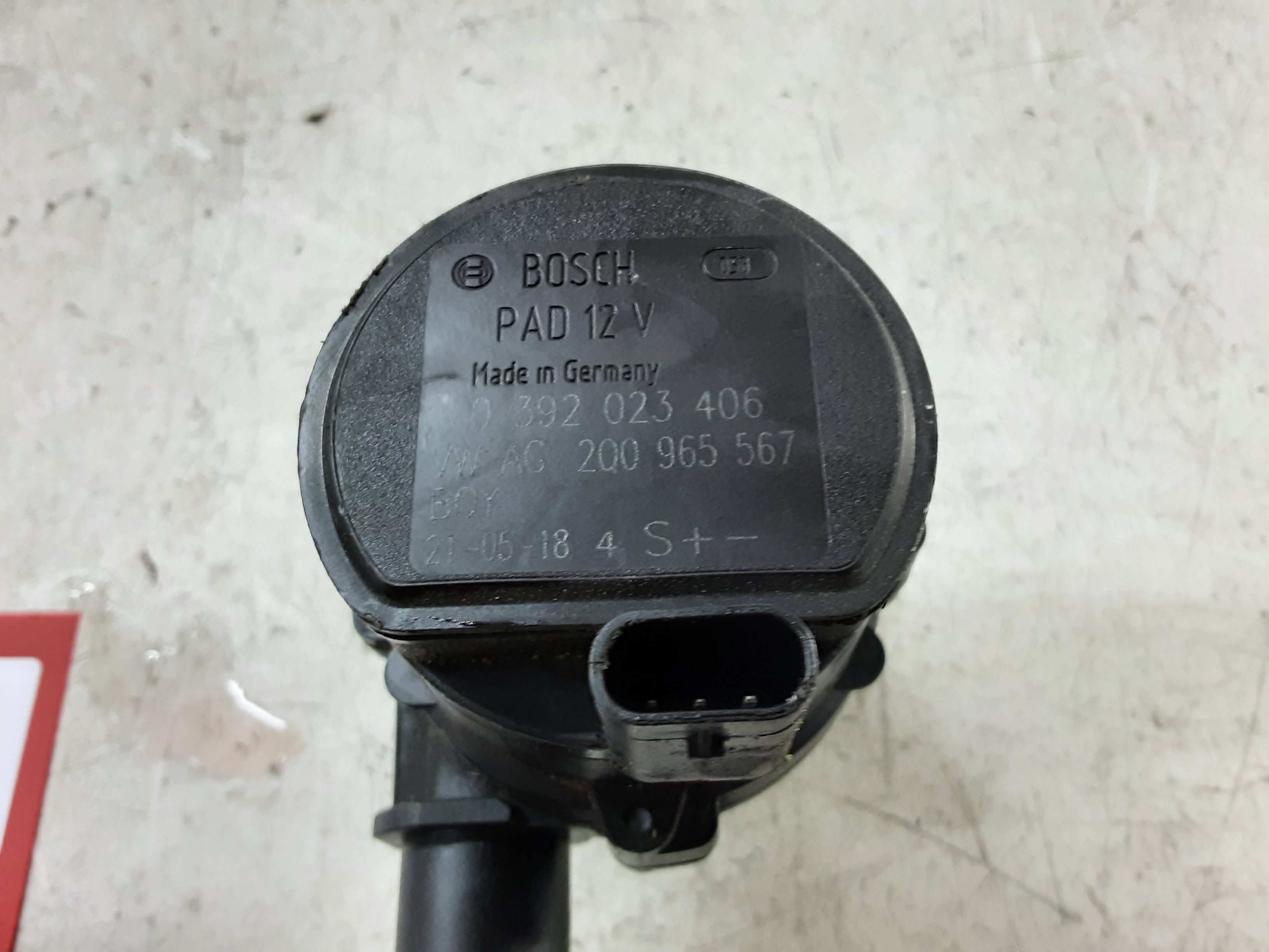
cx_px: 634
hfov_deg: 65.3
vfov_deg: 51.4
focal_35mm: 27
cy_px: 476
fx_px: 990
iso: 125
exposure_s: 1/33
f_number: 1.9
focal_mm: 2.91
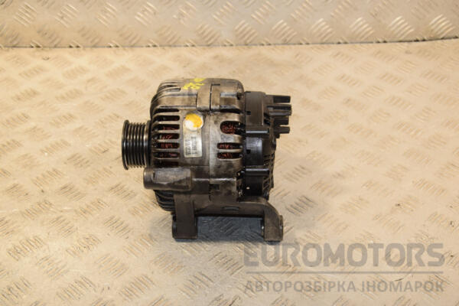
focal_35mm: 57
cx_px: 230
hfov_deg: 35.1
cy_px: 153
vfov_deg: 23.8
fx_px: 727
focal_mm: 38
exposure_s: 1/200
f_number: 6.3
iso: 800
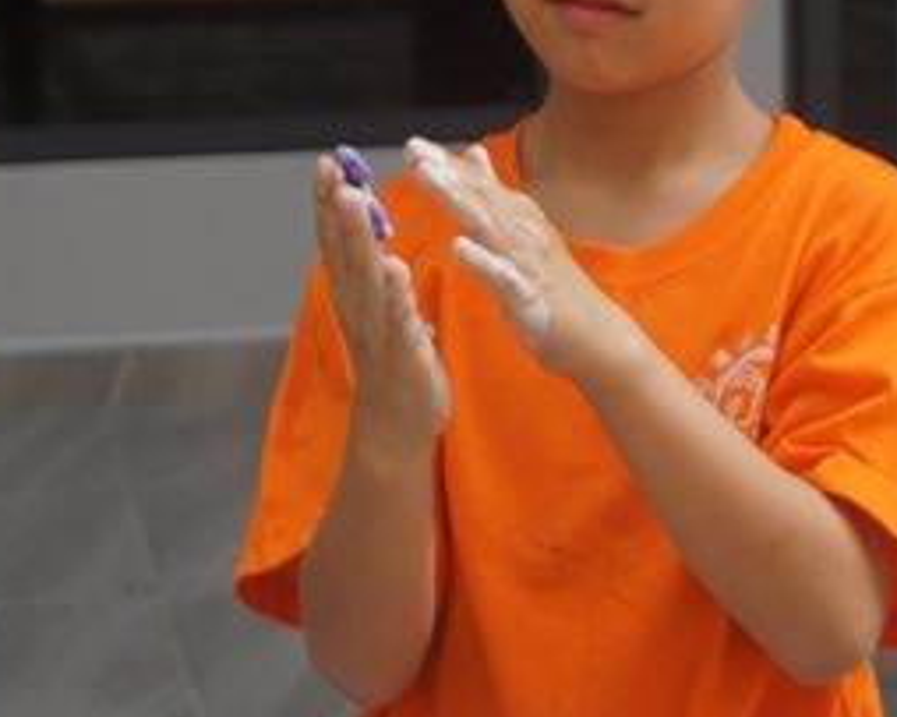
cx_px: 516
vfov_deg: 11.6
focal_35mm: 133
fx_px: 3529
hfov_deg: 14.5
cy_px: 208
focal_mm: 50
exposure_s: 1/160
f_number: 5.6
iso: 100
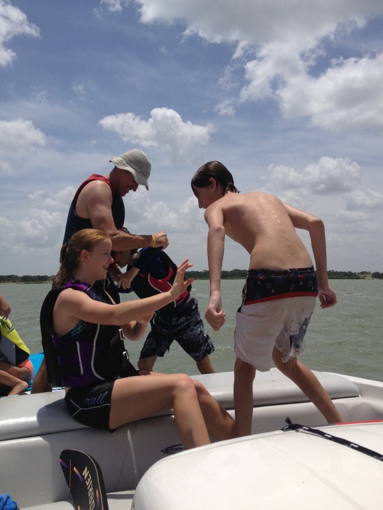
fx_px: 516
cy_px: 255
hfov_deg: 40.7
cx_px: 192
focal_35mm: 35
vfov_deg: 52.6
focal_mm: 4.28
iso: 50
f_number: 2.4
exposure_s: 1/3953
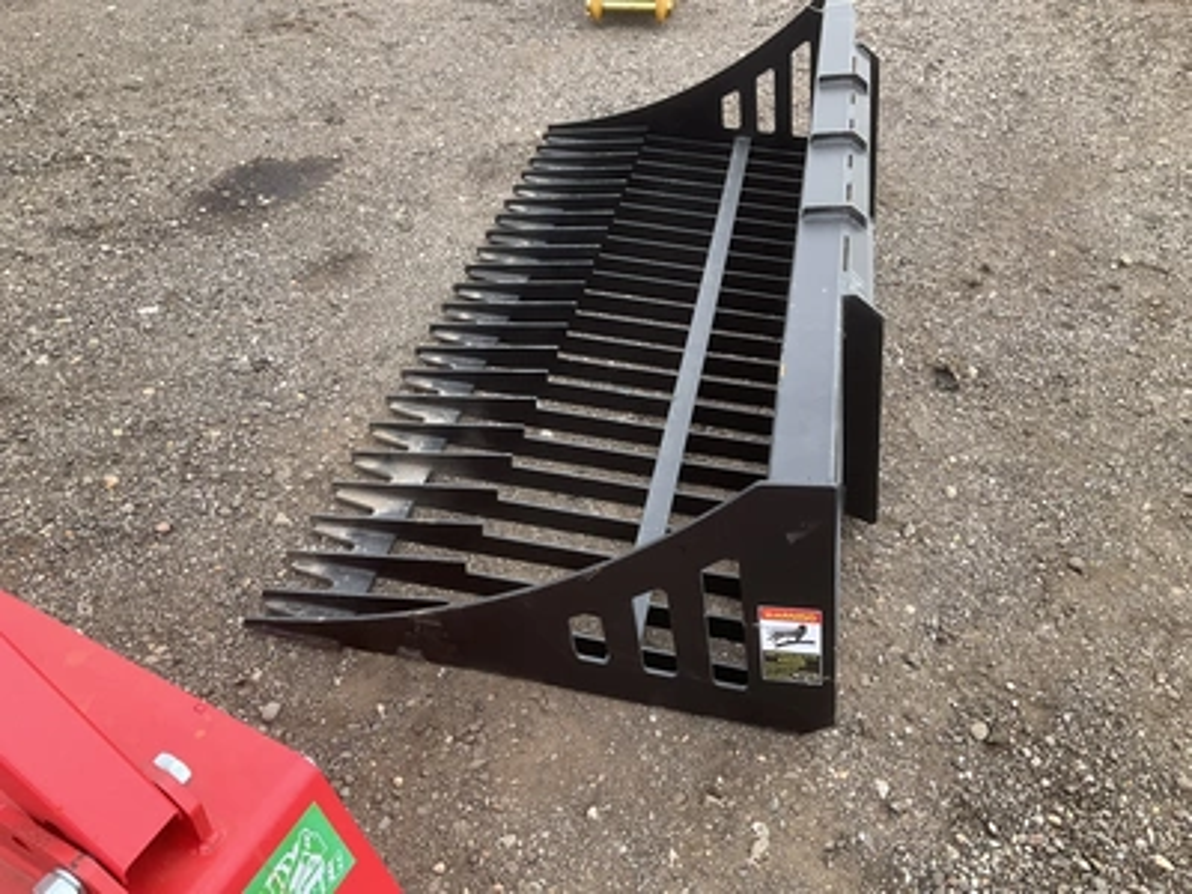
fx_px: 999
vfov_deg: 48.2
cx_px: 596
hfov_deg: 61.7
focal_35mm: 29
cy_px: 447
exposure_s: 1/365
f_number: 1.8
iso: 25
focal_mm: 3
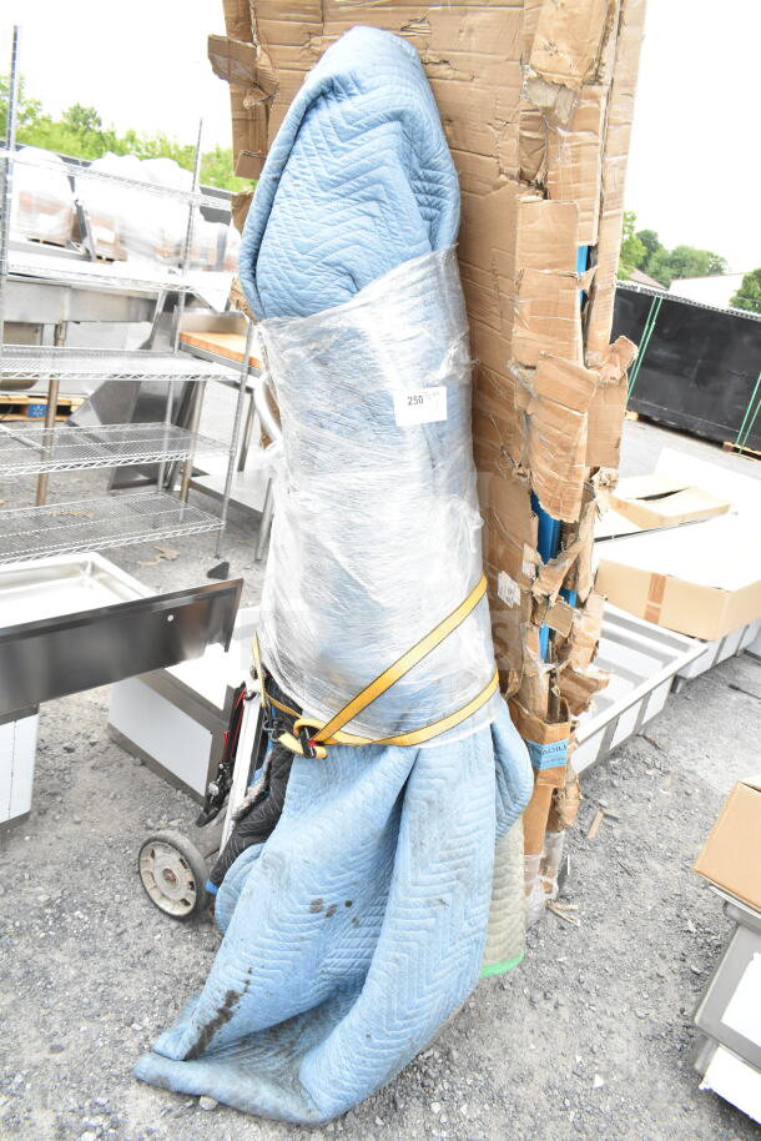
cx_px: 380
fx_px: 855
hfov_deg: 48.0
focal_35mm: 27
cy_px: 570
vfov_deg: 67.4
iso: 1600
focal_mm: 18
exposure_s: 1/160
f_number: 6.3
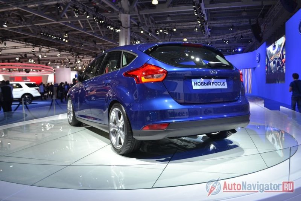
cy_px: 100
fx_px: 251
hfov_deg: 61.9
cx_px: 150
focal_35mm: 30
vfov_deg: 43.6
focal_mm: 20
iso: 400
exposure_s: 1/100
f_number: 5
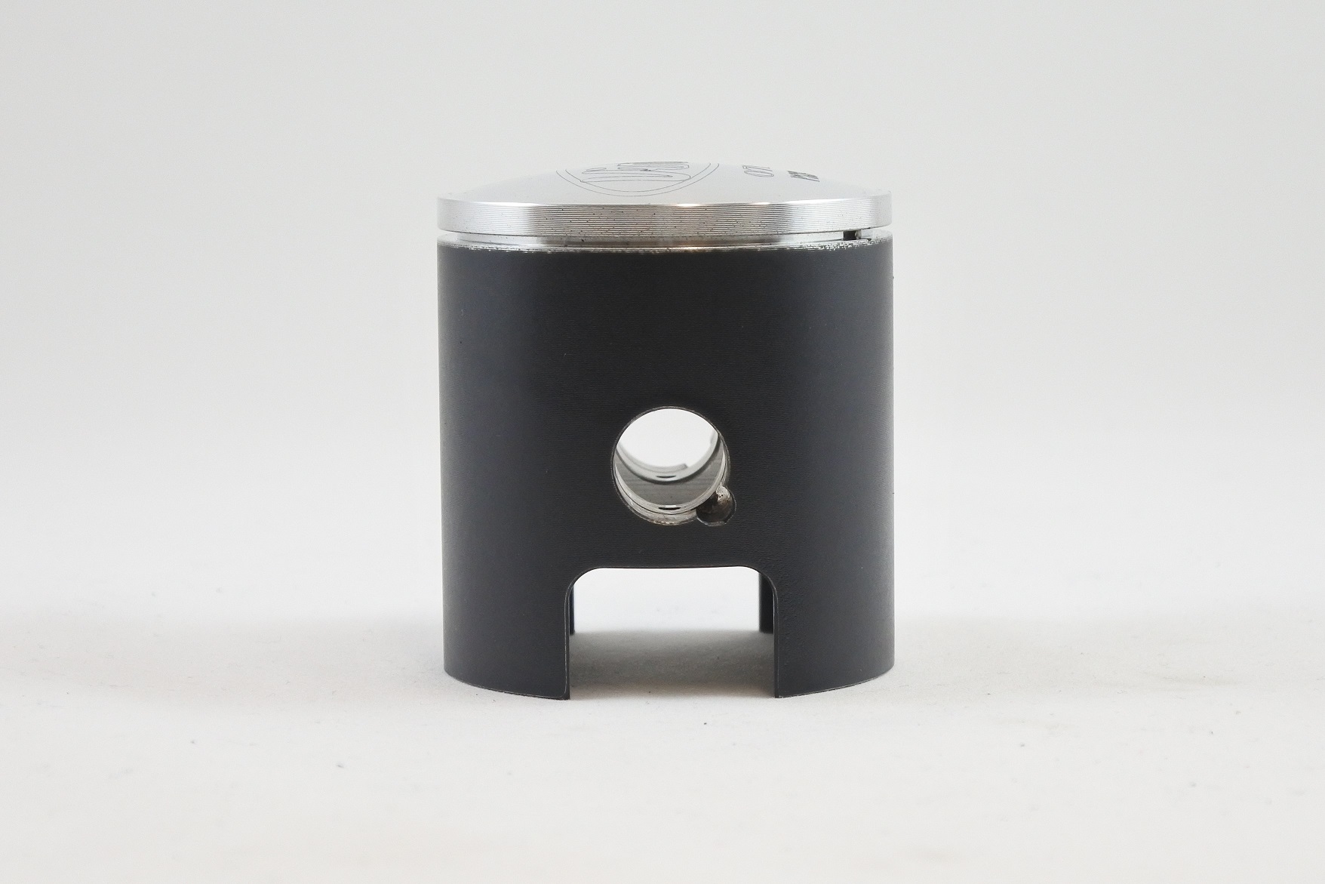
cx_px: 662
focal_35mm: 60
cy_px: 442
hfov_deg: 33.4
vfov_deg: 22.6
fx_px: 2208
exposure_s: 1/125
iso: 560
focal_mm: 22.3
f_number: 4.8
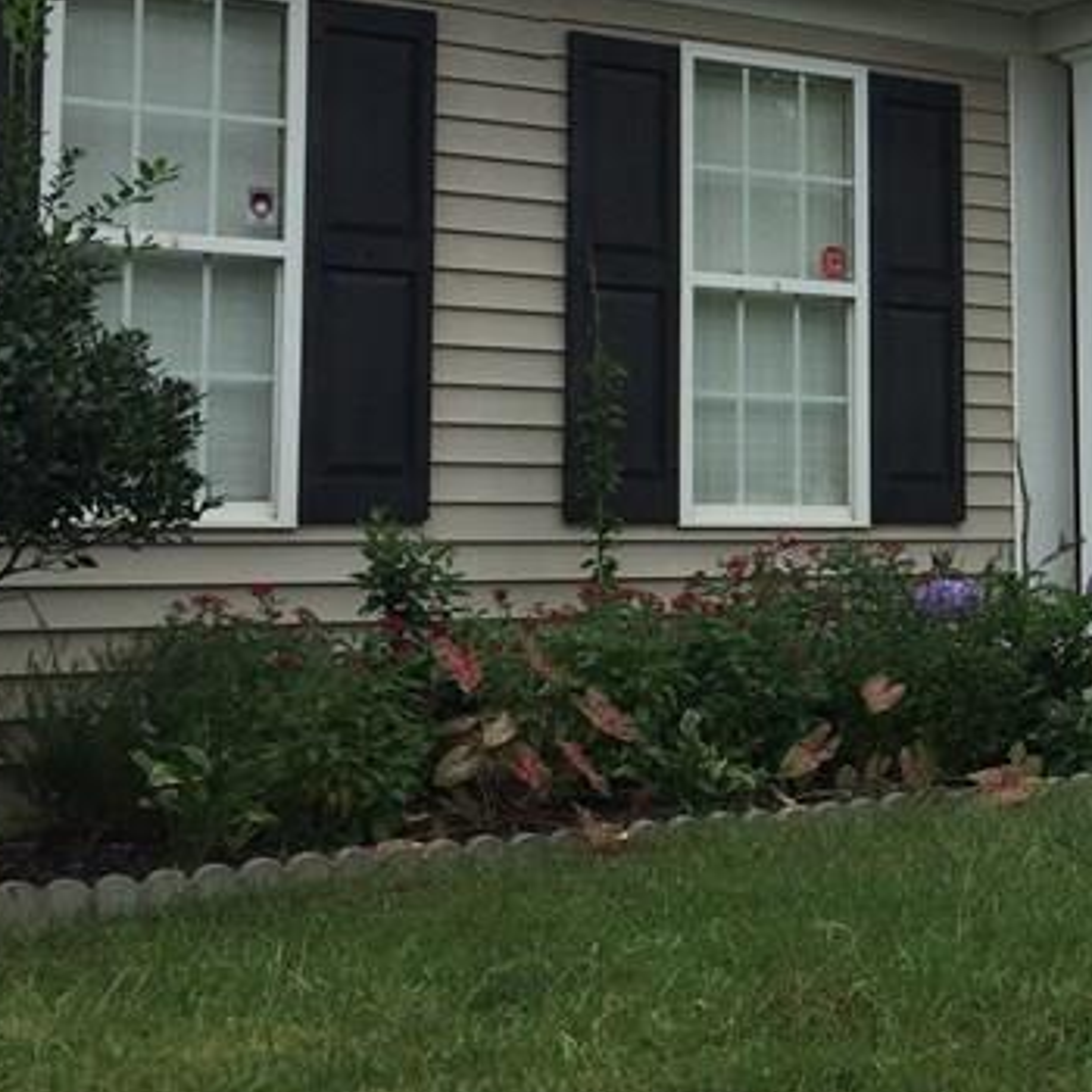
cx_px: 1301
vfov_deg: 22.8
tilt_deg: +8.6
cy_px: 243
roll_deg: +2.0
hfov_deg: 21.5
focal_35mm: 75
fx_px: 2677
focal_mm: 4.15
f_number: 2.2
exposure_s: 1/1041
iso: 32
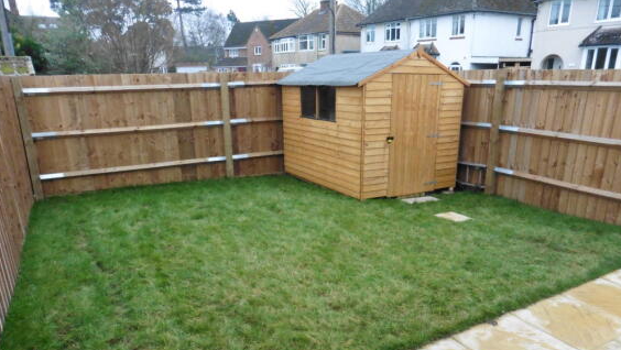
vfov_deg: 42.6
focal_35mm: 27
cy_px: 220
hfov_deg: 69.8
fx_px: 445
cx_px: 318
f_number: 3.3
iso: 640
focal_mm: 4.3
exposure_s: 1/160
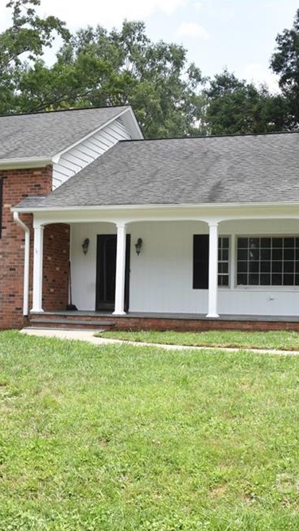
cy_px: 266
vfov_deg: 39.2
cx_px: 107
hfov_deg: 22.6
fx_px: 747
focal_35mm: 53
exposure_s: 1/500
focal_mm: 22
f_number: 8
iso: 450
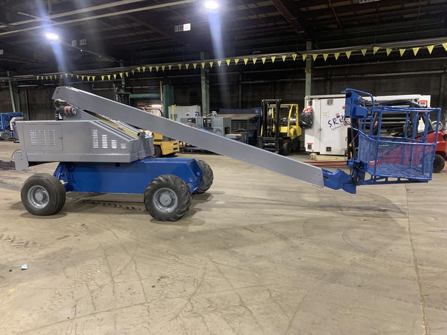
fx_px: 336
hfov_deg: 67.3
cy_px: 168
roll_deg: -0.2
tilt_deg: -8.6
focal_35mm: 26
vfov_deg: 53.1
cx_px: 224
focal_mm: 4.25
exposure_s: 1/40
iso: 400
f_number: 1.8
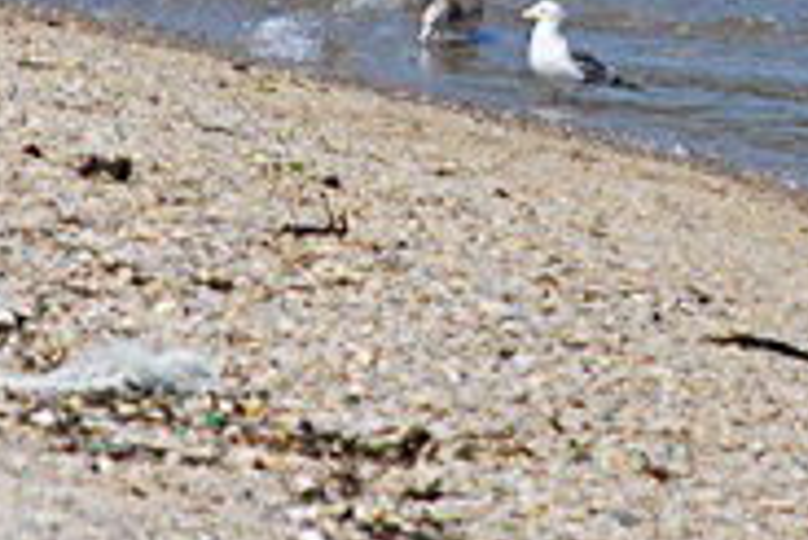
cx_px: 444
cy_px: -101
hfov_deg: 2.3
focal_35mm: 880
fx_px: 19770
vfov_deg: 1.6
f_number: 6.3
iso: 400
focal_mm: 135
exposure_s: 1/1600
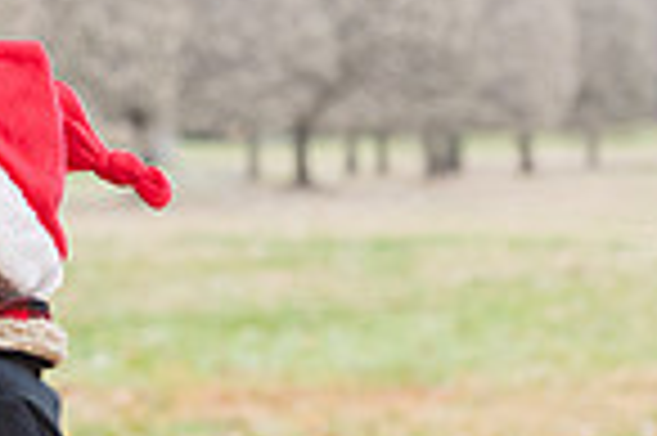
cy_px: 258
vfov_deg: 4.9
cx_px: -166
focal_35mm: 278
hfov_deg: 7.3
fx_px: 5068
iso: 1000
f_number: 5
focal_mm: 70
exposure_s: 1/200
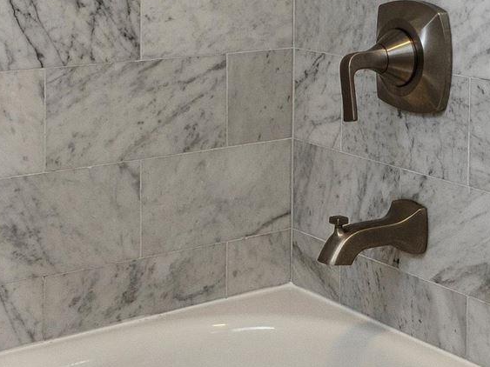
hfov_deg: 22.9
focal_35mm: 84
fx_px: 1189
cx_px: 409
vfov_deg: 16.8
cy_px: -70
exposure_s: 1/8
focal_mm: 16
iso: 320
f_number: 10
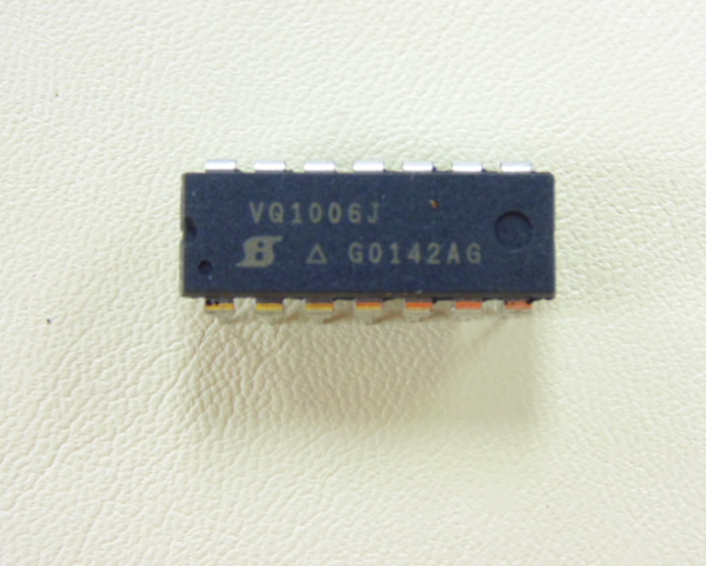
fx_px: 1882
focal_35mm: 90
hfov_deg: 21.2
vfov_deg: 17.1
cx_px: 386
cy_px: 259
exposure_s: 1/15
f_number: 4.3
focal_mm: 14.1
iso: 400
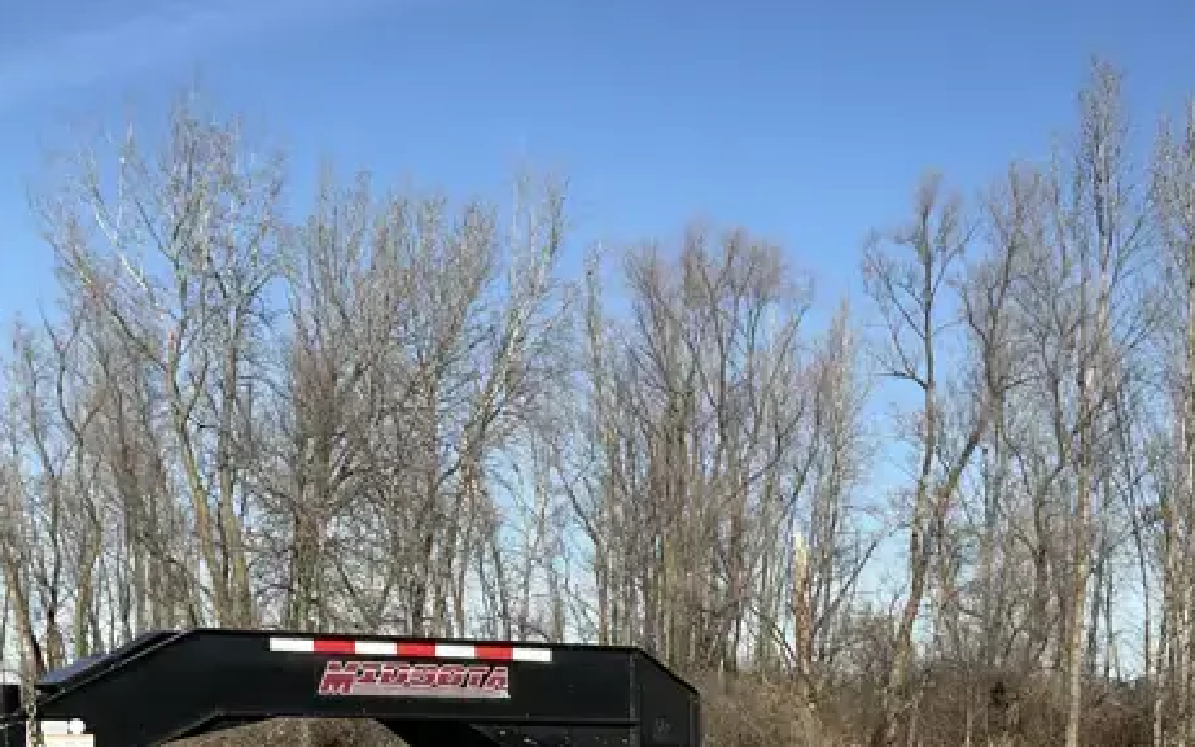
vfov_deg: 19.2
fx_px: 2084
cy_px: 890
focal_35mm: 64
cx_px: 988
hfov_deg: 31.0
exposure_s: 1/2141
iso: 25
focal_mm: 3
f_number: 1.8
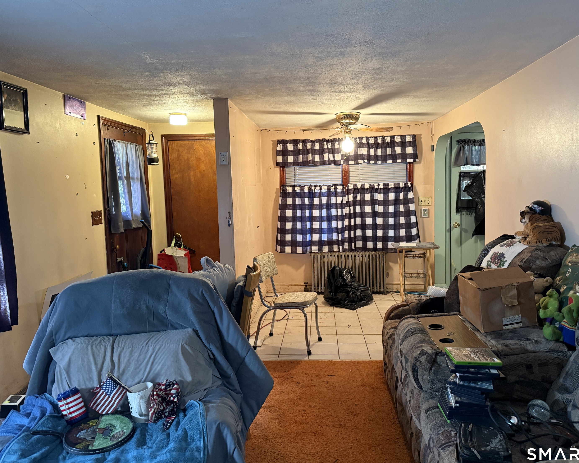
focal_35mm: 26
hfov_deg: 66.0
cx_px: 301
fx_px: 446
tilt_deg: -4.6
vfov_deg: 54.9
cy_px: 224
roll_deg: +2.0
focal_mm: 6.76
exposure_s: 1/60
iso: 640
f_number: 1.78
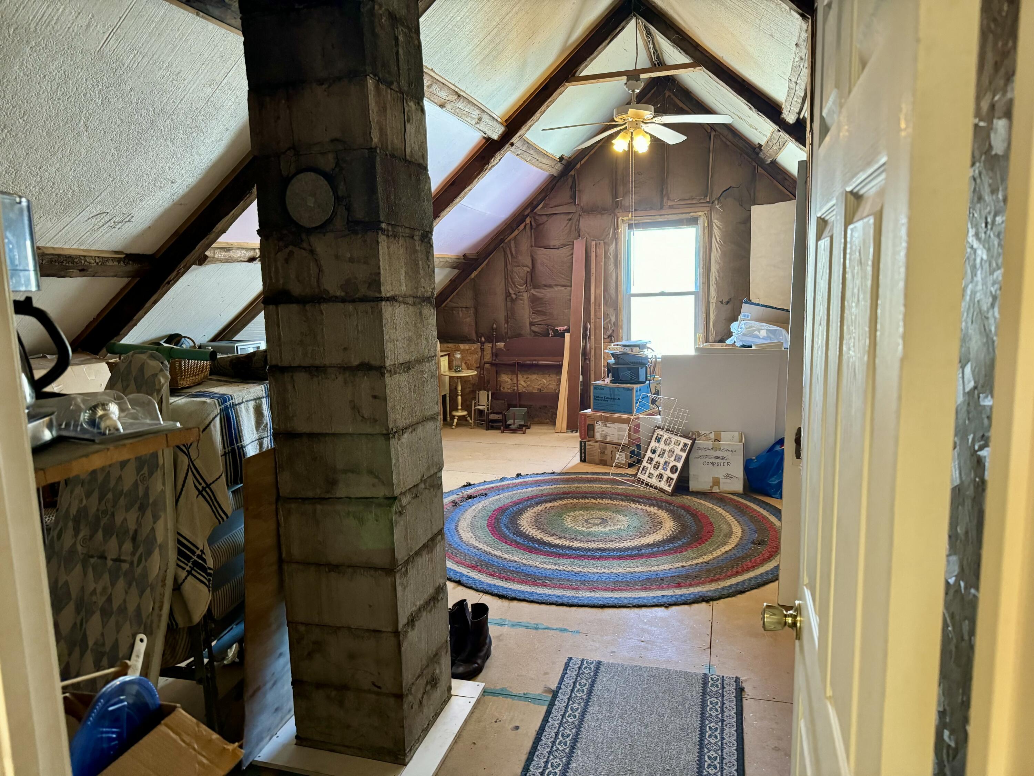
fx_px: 717
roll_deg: +1.7
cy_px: 388
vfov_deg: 56.8
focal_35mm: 24
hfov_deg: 71.6
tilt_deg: -7.4
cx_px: 517
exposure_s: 1/60
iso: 800
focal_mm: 6.76
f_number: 1.78
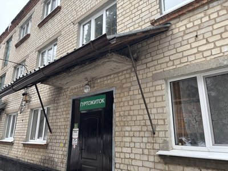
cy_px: 86
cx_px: 114
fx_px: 171
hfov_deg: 67.3
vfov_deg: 53.1
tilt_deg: +17.0
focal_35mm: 26
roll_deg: +0.5
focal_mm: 5.96
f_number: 1.6
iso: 80
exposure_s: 1/121
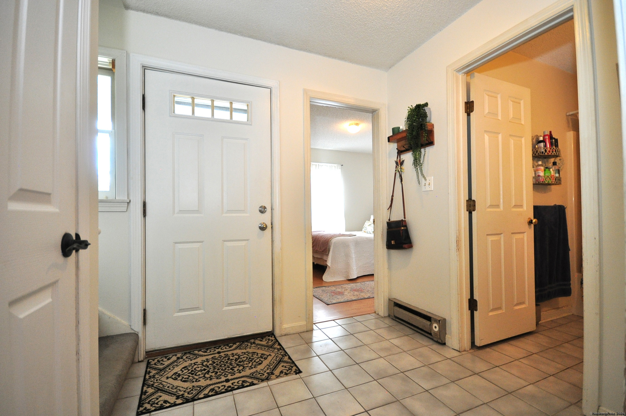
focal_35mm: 15
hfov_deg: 100.5
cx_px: 313
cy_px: 208
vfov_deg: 77.2
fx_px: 261
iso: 800
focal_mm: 10
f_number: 4
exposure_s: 1/100
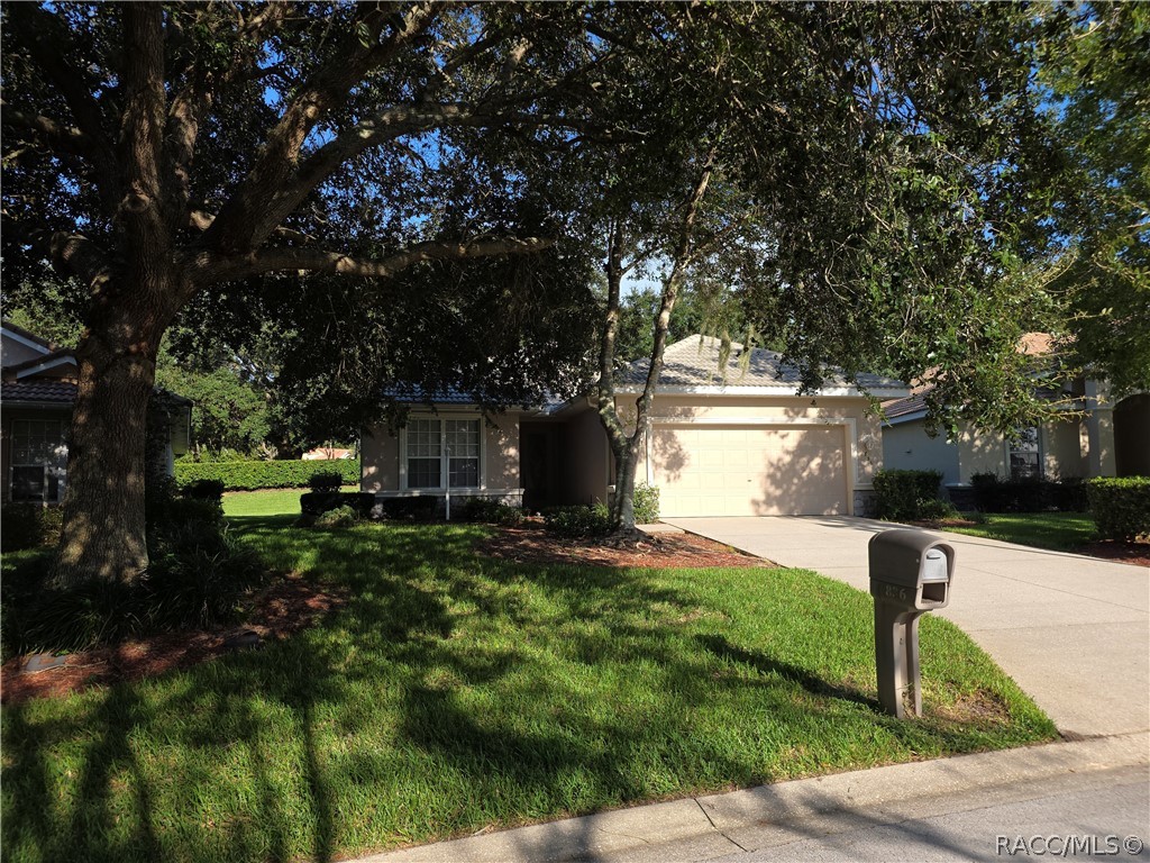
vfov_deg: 58.9
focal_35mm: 23
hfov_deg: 73.9
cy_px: 432
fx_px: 764
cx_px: 575
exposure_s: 1/505
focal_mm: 6.25
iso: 12
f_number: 1.7
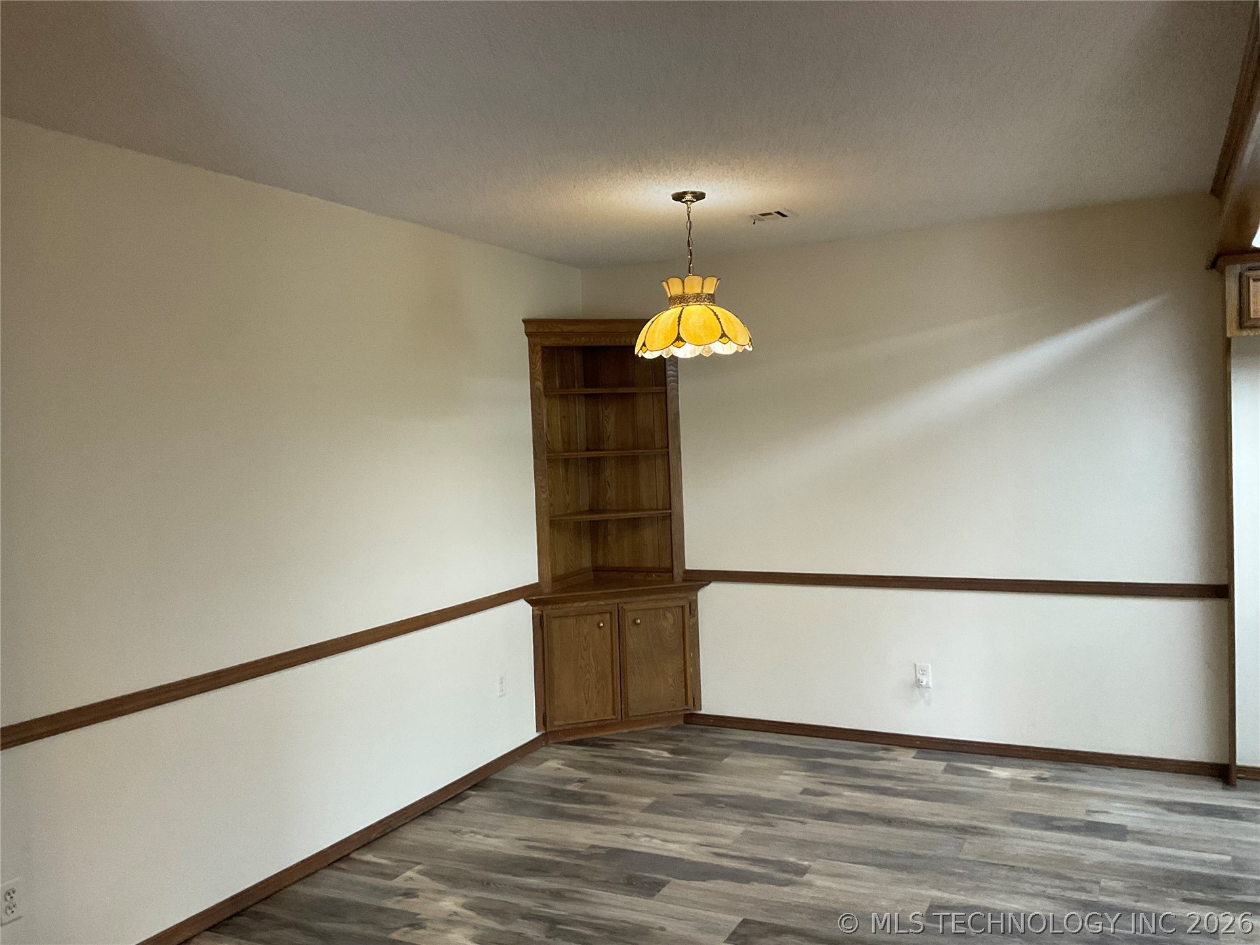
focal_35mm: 29
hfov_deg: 61.7
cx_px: 630
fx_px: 1056
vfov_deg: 48.2
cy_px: 472
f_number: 1.8
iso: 160
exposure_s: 1/60
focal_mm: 3
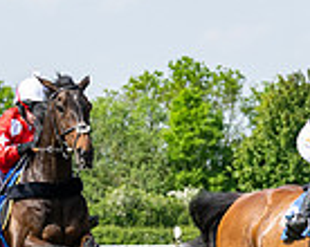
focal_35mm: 322
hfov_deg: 5.9
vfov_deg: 4.8
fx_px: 2950
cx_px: 477
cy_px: 335
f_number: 5
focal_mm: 70
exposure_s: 1/2500
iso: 400
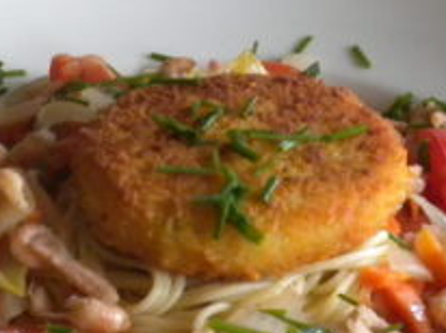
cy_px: 208
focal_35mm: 115
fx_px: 1480
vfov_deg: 12.8
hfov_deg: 17.1
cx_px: 221
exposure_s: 1/45.6
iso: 400
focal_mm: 6.6
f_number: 3.5
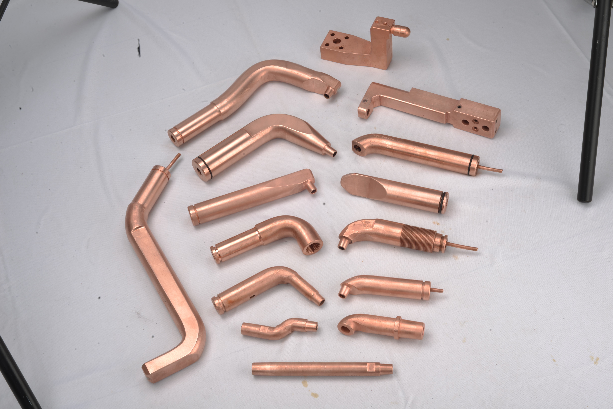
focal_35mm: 50
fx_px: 852
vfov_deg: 27.0
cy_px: 204
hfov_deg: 39.6
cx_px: 306
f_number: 22
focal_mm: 50
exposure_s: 1/200
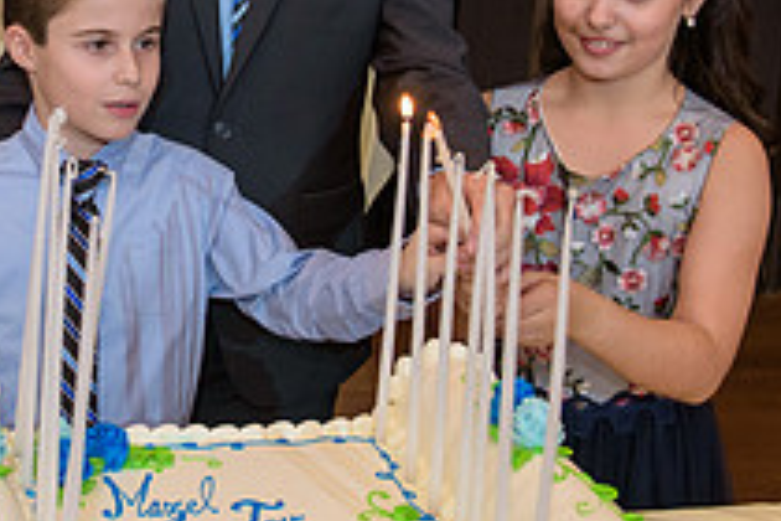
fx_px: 1735
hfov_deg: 24.8
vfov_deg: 16.9
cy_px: 91
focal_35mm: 80
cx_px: 115
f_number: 3.2
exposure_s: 1/125
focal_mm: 29
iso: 1600
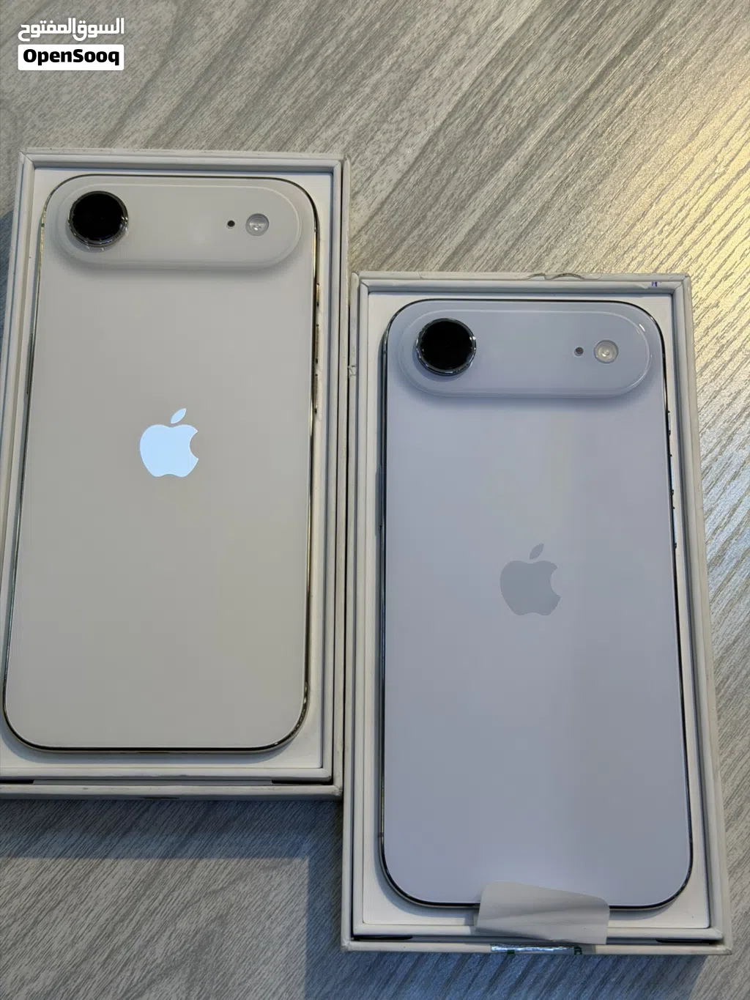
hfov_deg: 30.3
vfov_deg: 39.7
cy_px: 500
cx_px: 375
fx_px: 1386
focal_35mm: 48
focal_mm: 6.76
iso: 64
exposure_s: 1/747
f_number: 1.78
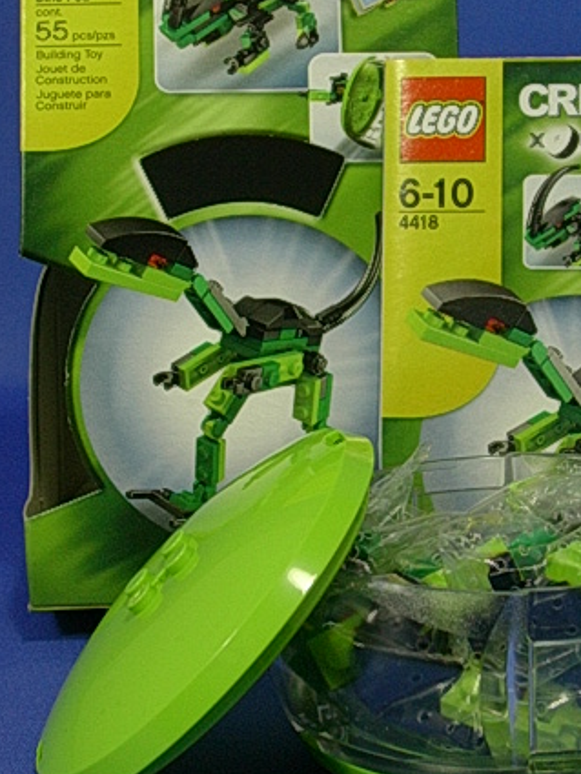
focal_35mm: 107
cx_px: 388
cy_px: 273
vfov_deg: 18.3
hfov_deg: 13.8
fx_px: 2393
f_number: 3.7
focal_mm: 10.8
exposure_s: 1/15.5
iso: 70
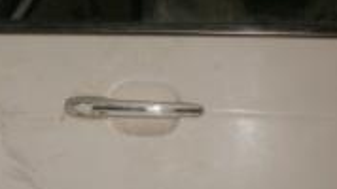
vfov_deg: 16.0
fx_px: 661
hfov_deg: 27.8
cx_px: 47
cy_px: 187
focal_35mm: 74
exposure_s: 1/30
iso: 125
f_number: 2.9
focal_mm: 4.8
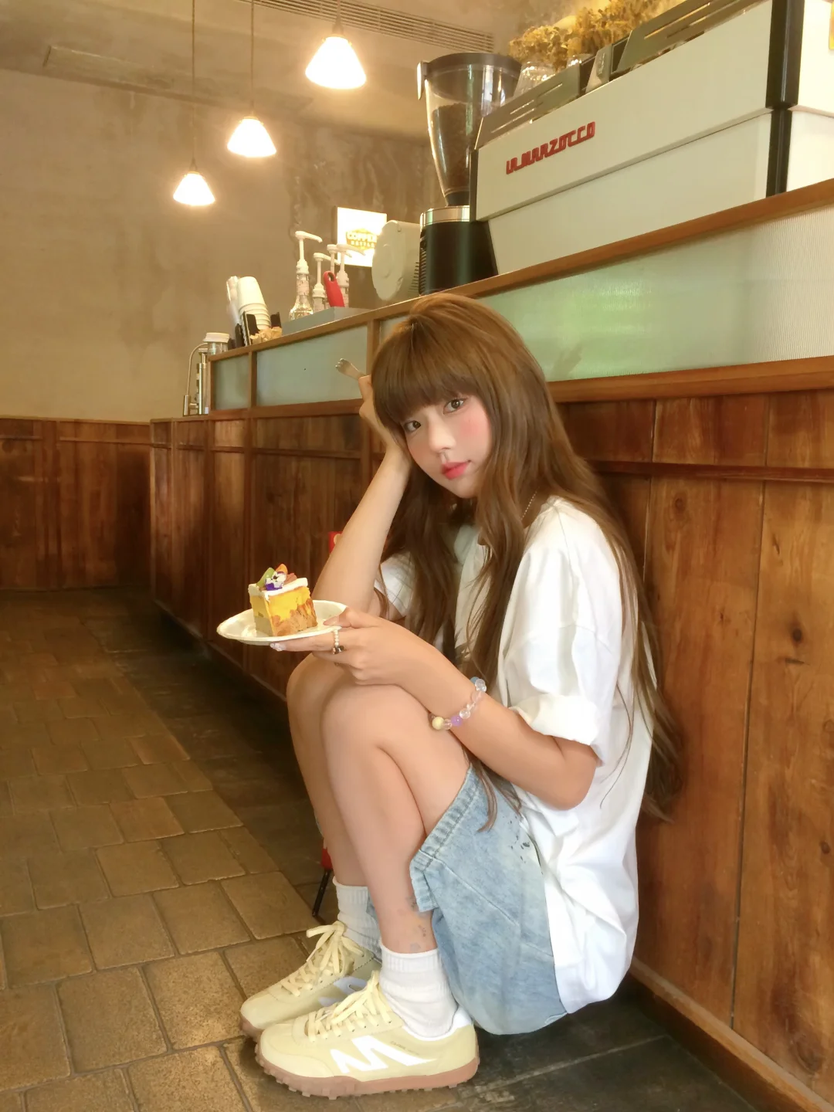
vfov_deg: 61.7
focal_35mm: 29
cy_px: 556
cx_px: 417
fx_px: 932
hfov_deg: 48.2
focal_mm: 4.15
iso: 125
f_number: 2.2
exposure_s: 1/33
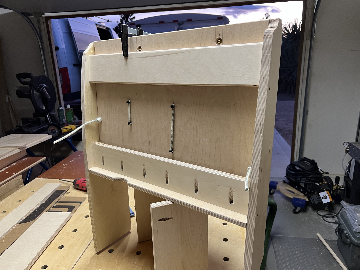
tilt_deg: -16.7
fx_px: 270
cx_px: 180
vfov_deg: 53.1
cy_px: 135
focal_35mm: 26
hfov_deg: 67.3
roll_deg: +2.5
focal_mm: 5.7
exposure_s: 1/60
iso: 160
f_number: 1.5
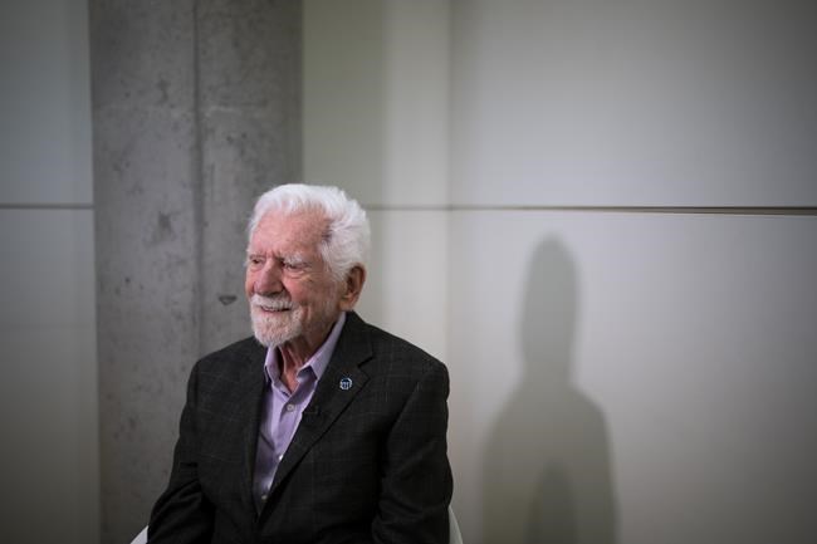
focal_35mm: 35
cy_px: 272
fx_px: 794
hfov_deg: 54.4
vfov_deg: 37.8
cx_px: 408
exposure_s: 1/160
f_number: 1.4
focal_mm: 35
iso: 125
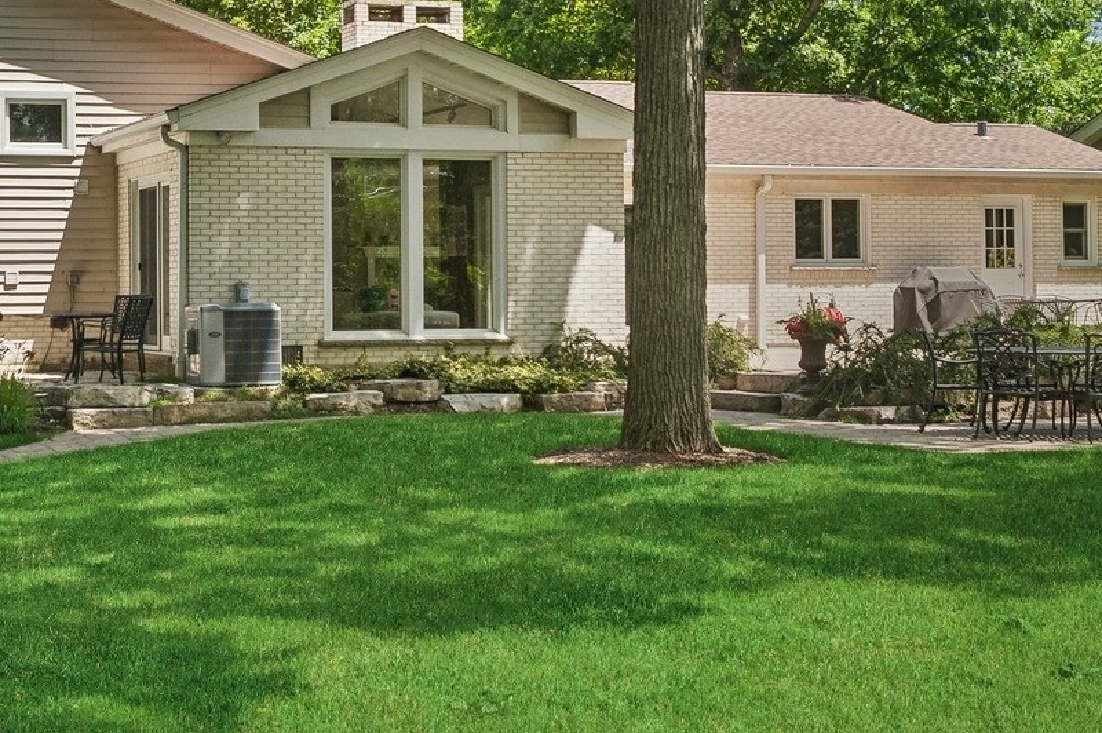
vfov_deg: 21.6
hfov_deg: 31.6
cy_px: 132
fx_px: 1896
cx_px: 236
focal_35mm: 62
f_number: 8
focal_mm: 31
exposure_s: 1/200
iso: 200
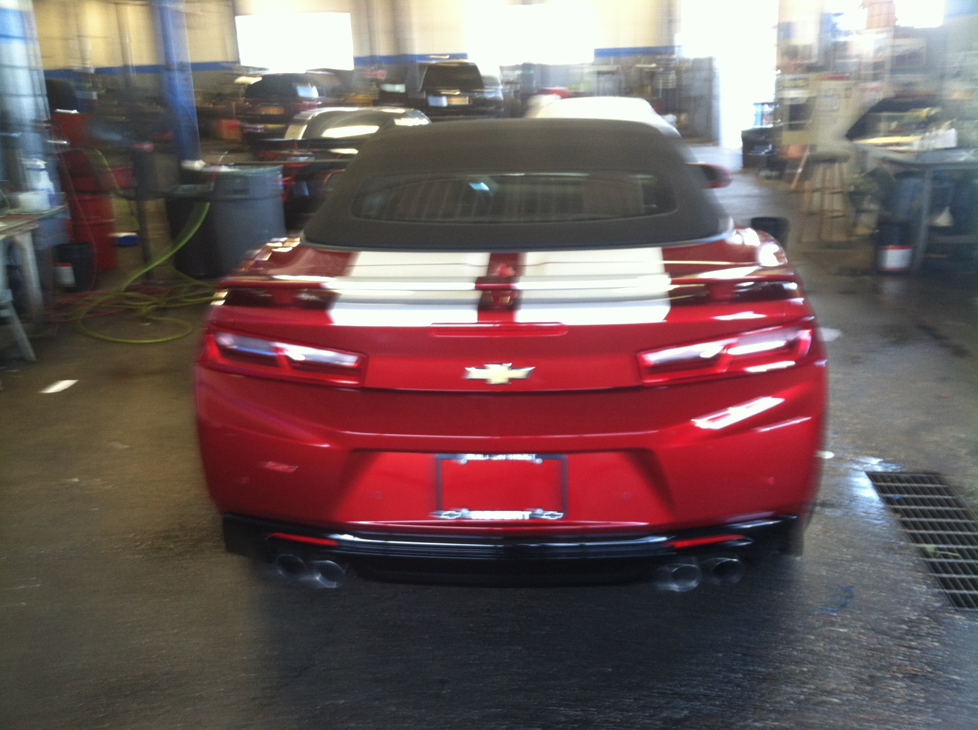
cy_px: 365
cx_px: 489
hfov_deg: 52.7
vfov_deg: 40.6
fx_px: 987
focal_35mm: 35
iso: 125
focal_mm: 3.85
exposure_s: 1/15
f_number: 2.8
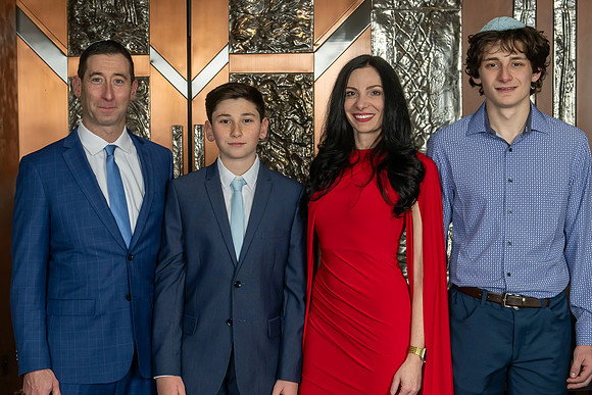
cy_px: 183
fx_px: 1240
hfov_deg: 26.8
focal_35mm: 75
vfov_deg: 18.1
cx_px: 260
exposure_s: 1/200
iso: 400
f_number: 9
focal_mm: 44
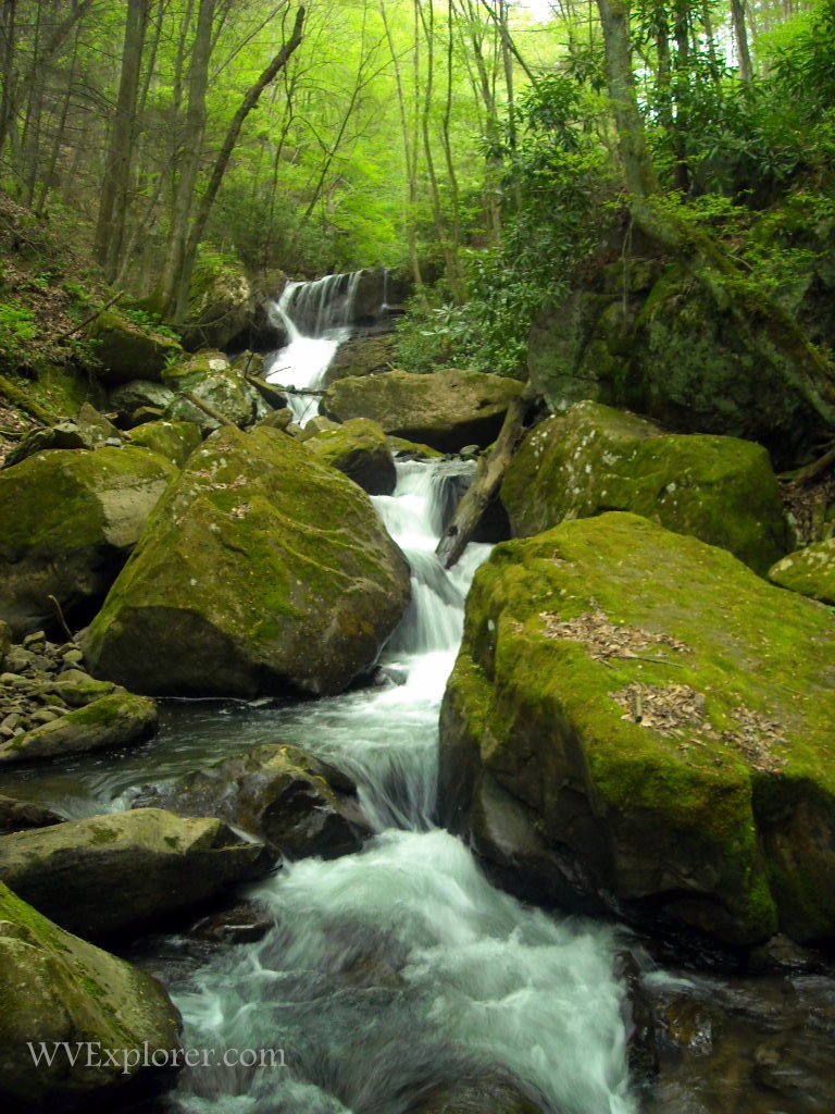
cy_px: 557
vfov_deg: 52.6
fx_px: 1126
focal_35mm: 35
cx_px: 418
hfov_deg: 40.7
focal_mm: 5.7
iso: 84
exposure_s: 1/8
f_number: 2.8
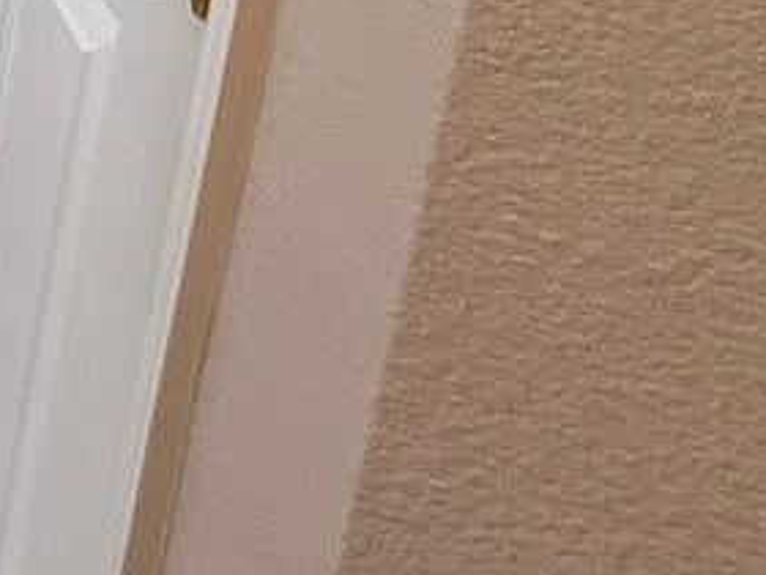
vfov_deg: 14.8
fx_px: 1770
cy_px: -605
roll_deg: -0.2
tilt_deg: -12.7
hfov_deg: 13.1
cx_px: -1299
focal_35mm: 80
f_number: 2.2
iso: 200
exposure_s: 1/120
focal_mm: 2.22
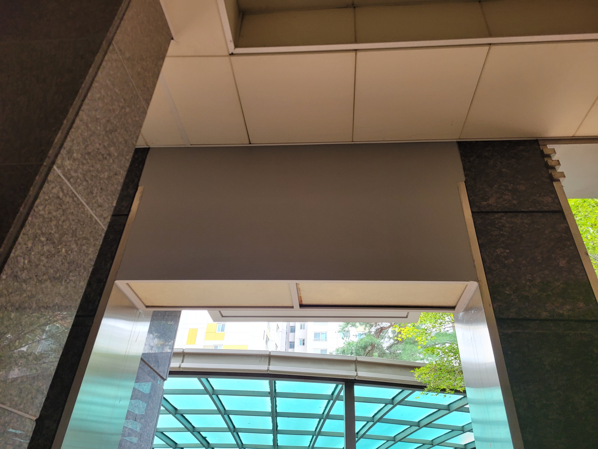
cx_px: 299
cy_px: 224
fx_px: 449
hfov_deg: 67.3
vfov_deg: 53.1
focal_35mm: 26
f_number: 1.8
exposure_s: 1/60
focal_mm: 5.4
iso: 160
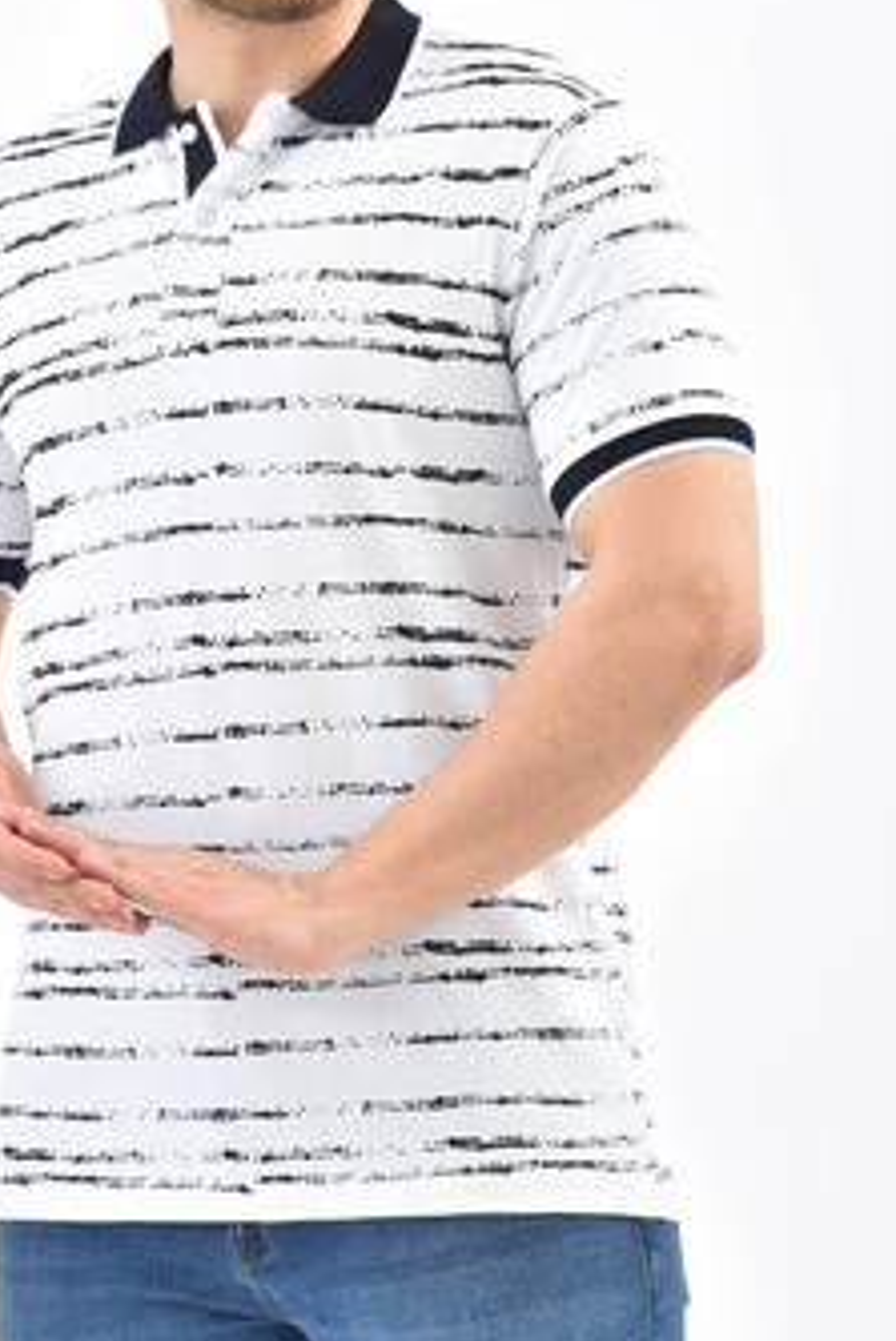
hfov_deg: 7.0
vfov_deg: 10.4
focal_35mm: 197
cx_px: 321
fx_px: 7346
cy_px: 478
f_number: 7.1
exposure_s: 1/160
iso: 100
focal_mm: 122
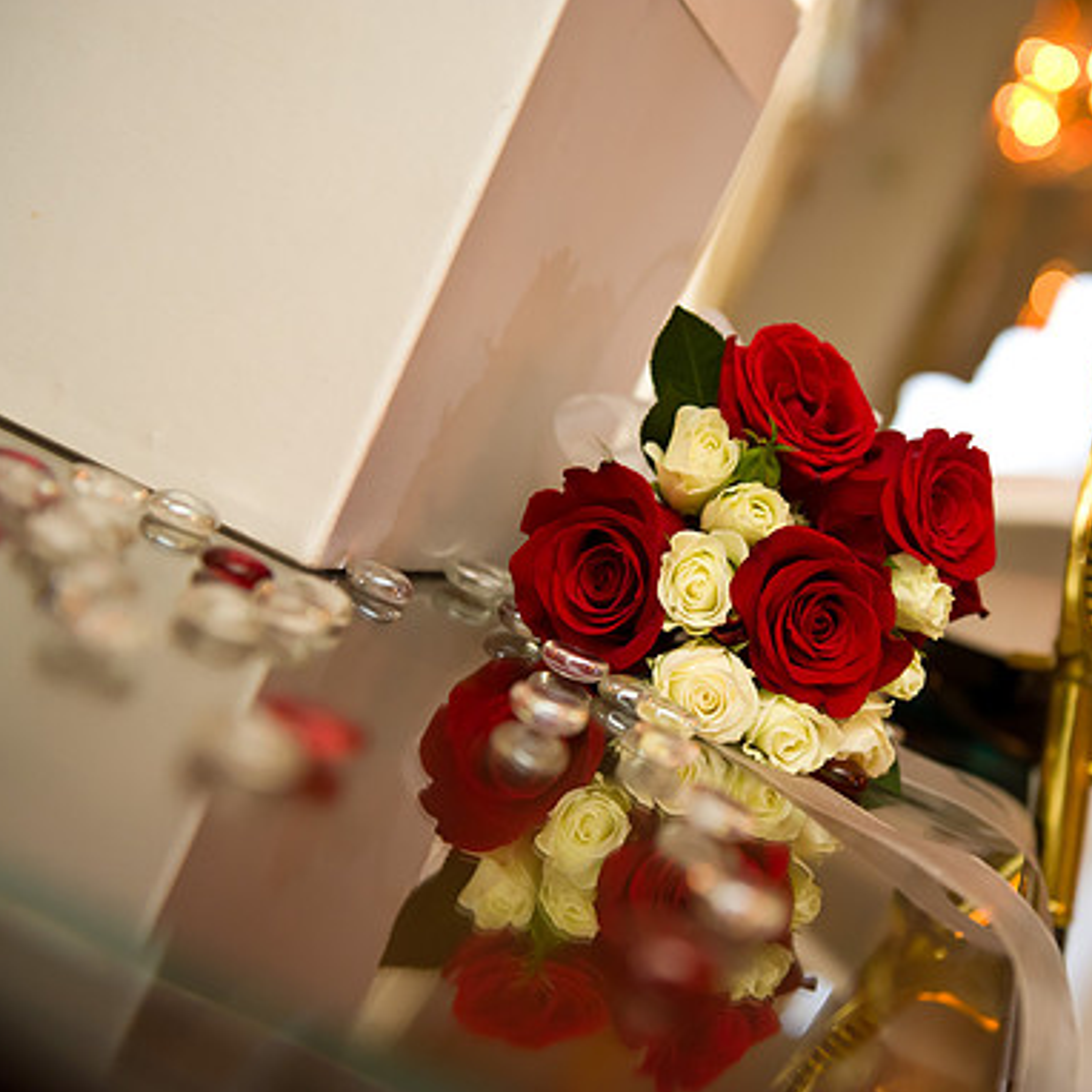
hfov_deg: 29.3
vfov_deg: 29.6
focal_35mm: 58
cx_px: 746
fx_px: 2070
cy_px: 546
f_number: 3.2
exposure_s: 1/125
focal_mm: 45
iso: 1600
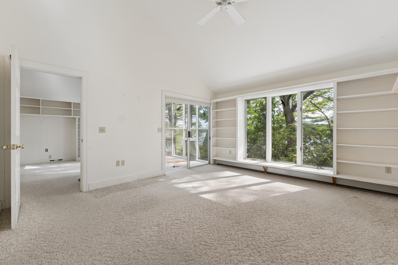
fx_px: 166
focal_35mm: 15
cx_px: 199
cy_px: 132
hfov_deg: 100.4
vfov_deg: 77.3
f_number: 7.1
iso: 160
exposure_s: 1/50
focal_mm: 10
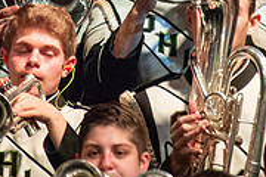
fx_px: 14259
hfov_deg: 1.1
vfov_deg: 0.7
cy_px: -84
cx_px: 161
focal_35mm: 1930
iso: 5000
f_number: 5.6
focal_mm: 600
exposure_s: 1/400
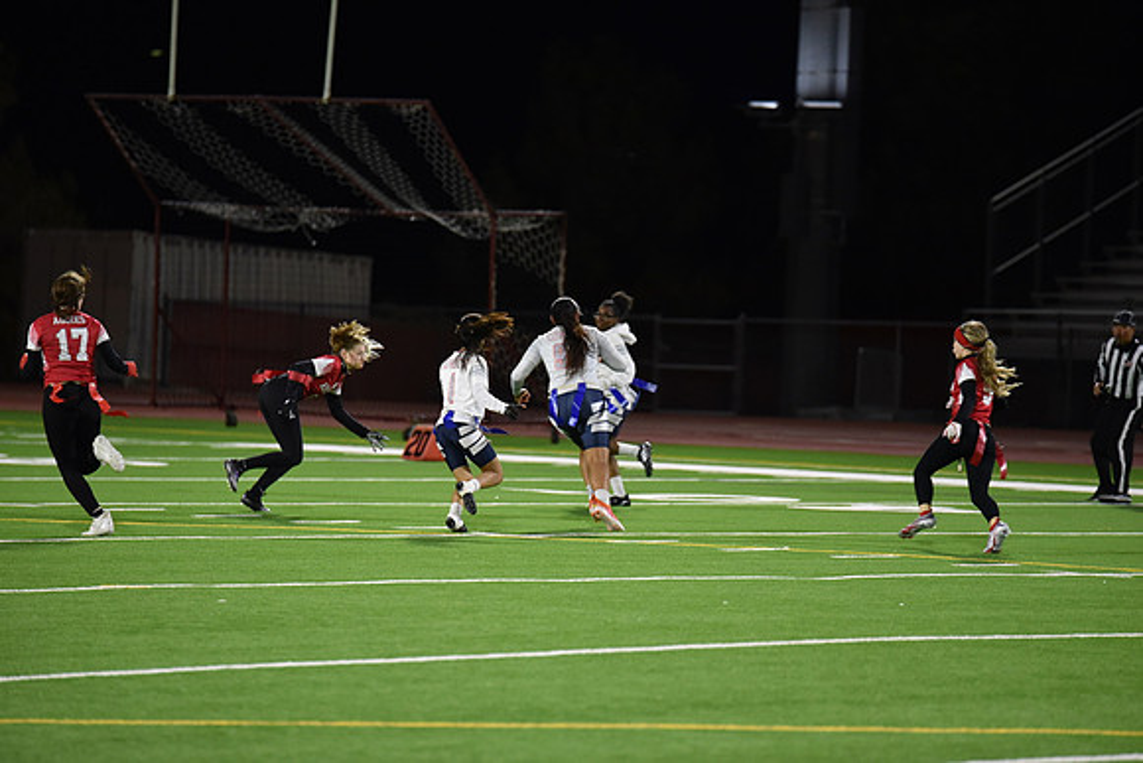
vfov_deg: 6.9
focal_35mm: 200
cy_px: 382
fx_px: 6351
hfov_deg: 10.3
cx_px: 572
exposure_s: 1/640
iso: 4000
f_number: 2.8
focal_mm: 200
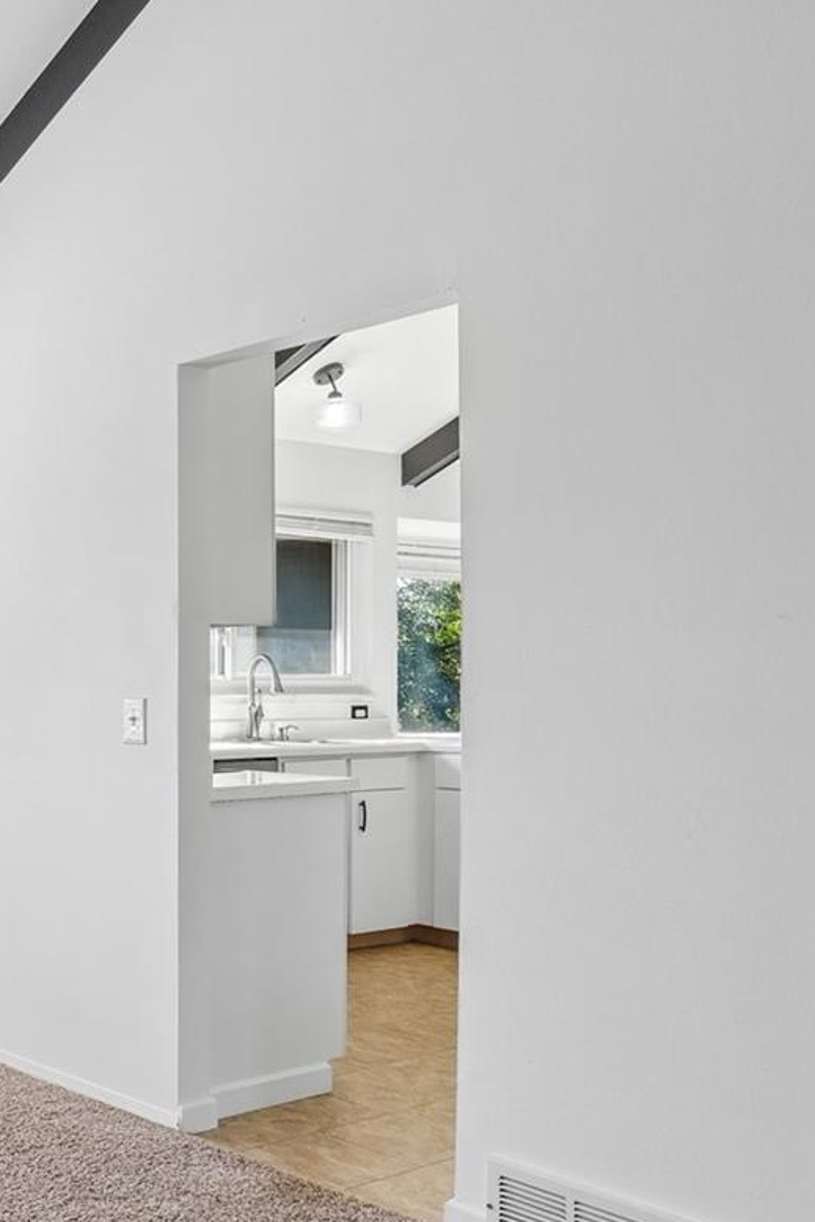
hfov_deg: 29.1
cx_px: -245
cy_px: 707
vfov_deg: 51.7
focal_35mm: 37
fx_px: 1256
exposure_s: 1/60
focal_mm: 12
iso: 400
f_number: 8
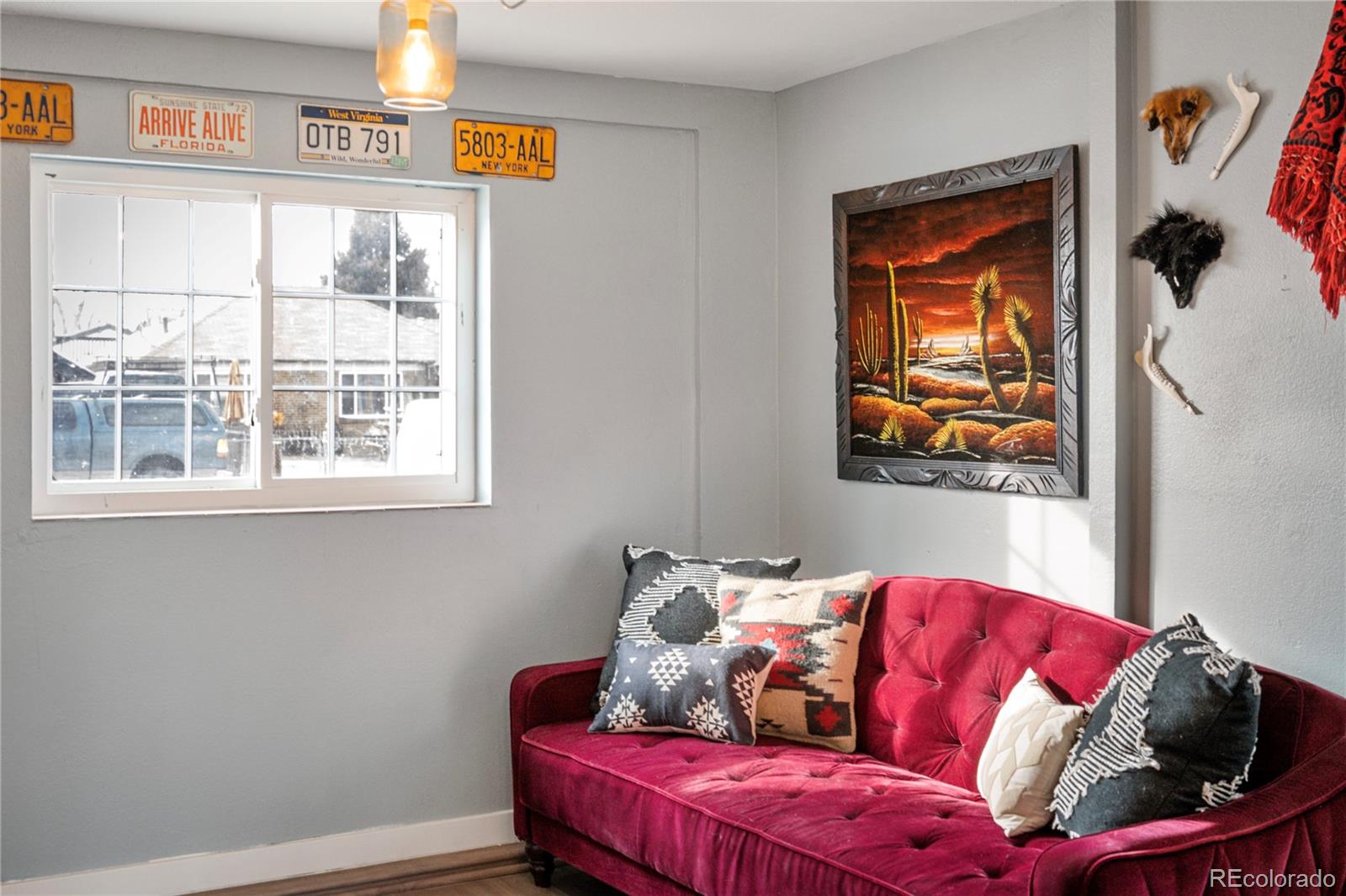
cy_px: 448
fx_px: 1570
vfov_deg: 31.9
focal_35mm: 42
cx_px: 673
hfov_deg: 46.4
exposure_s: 1/40
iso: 200
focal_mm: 28
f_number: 2.8
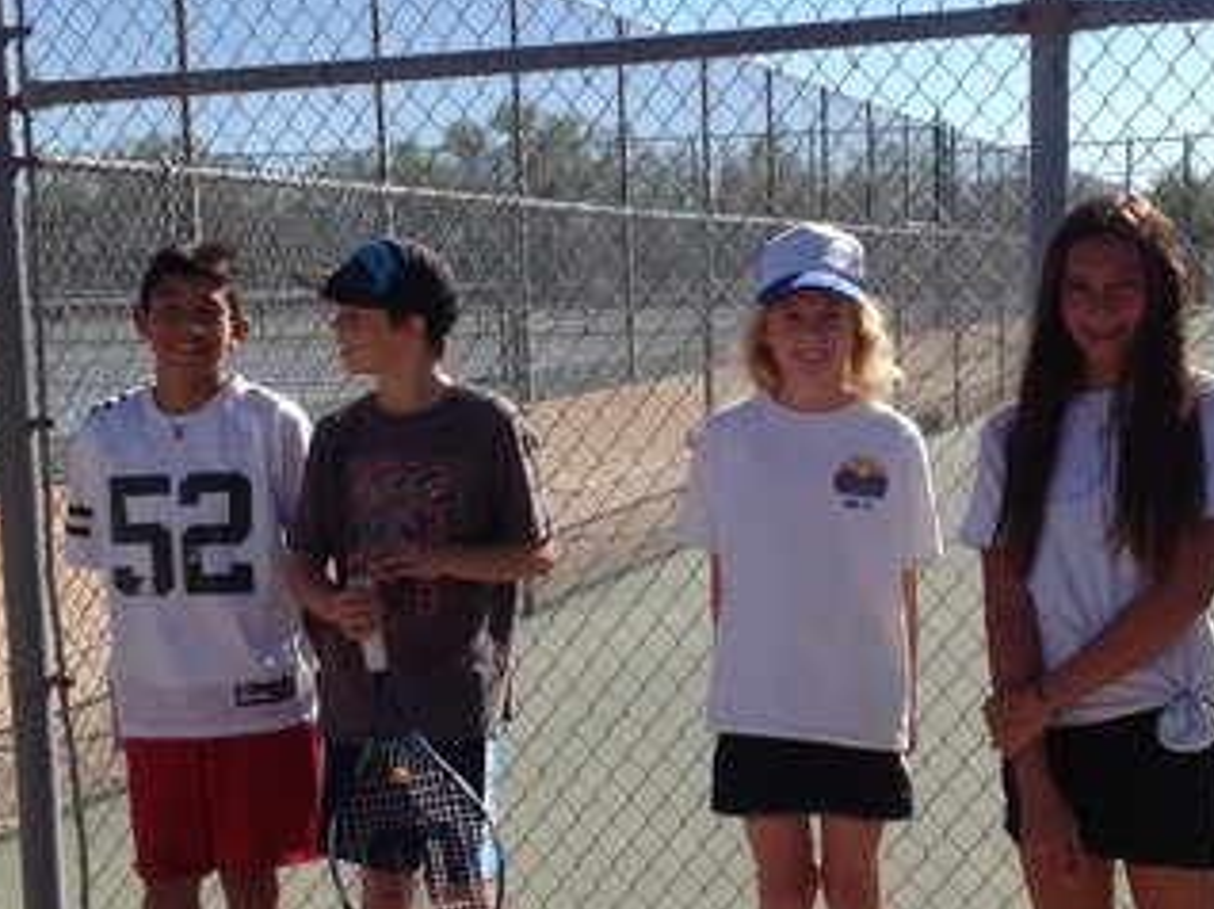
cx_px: 660
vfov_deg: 22.2
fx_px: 2313
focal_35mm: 66
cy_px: 584
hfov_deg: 29.4
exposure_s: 1/1779
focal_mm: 4.28
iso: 50
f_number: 2.4
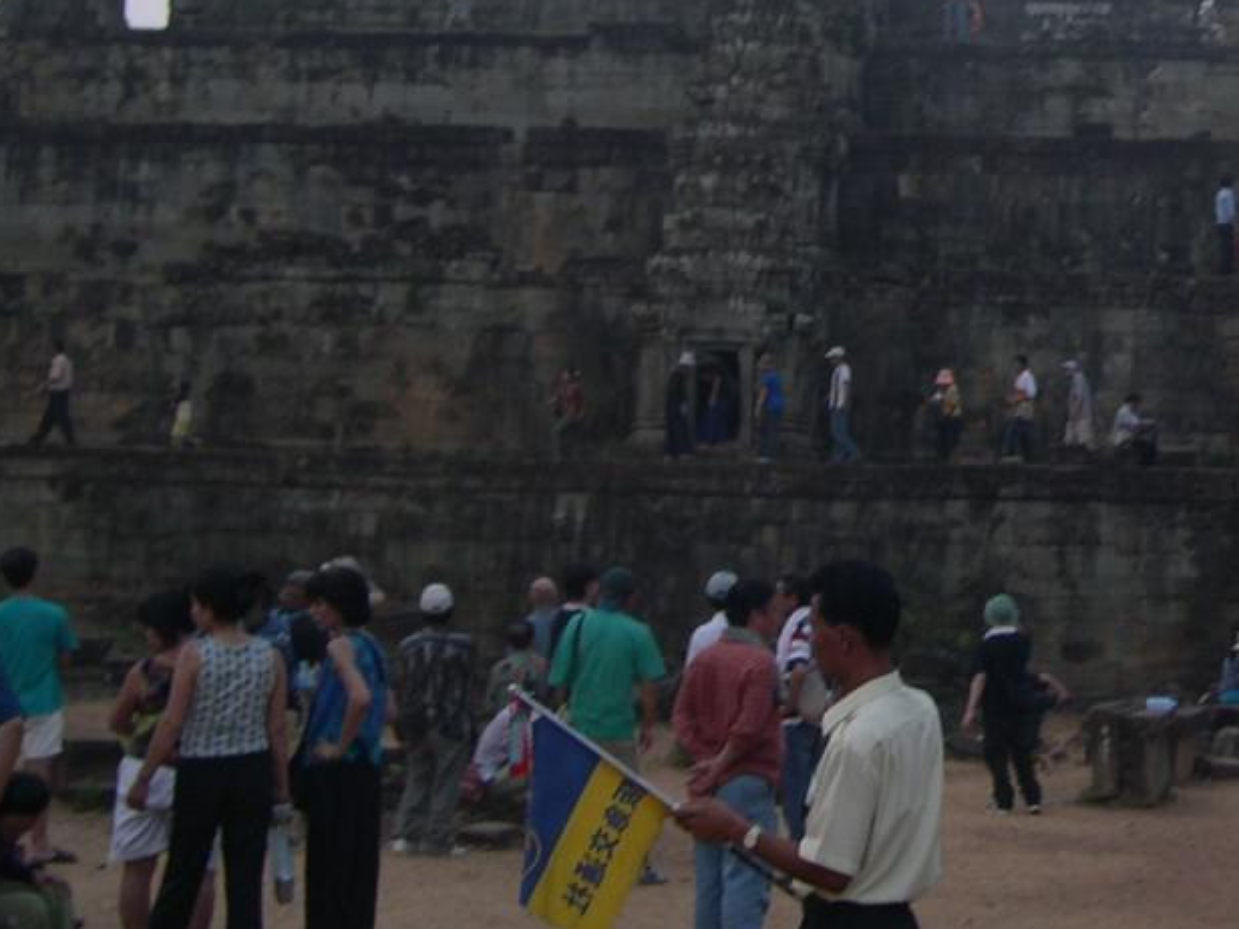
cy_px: 111
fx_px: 2828
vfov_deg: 18.4
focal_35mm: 79
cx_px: 1243
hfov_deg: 23.6
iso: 100
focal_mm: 8
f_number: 2.8
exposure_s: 1/102
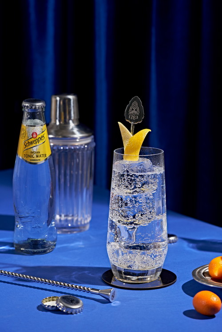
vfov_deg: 22.6
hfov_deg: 15.2
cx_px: 111
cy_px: 166
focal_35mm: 90
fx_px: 832
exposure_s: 1/125
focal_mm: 90
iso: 125
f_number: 7.1
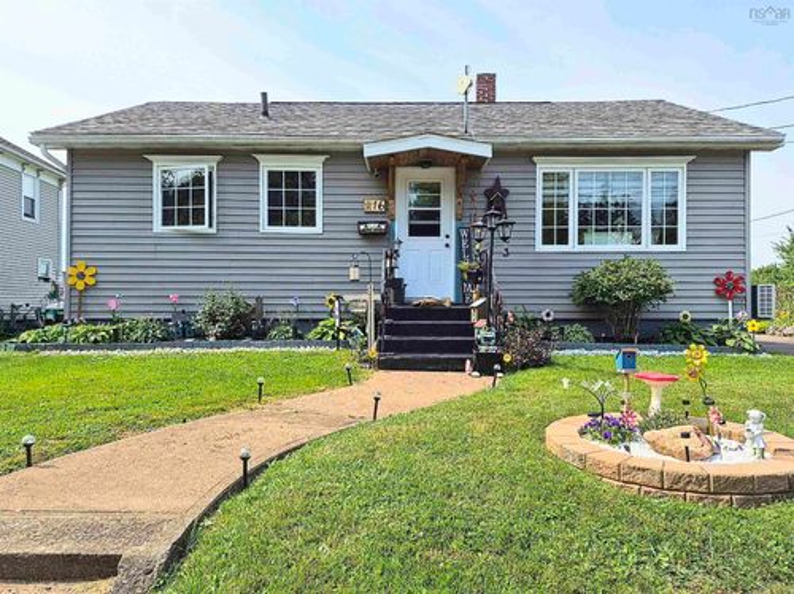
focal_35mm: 23
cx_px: 397
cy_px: 297
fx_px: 527
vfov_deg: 58.8
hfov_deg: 74.0
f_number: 1.8
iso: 80
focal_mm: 5.4
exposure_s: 1/4224
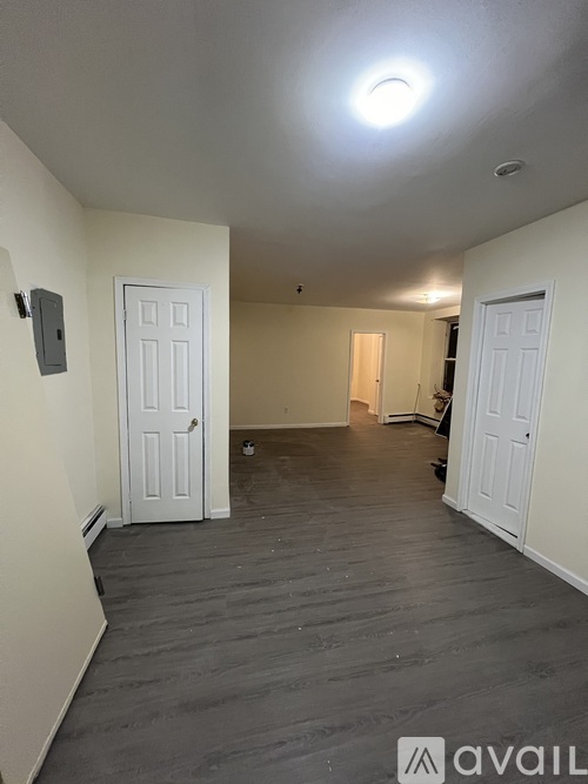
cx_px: 294
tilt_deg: -9.0
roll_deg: -2.5
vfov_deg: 106.2
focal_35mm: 13
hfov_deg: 89.9
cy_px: 392
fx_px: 295
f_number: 1.8
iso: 500
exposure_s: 1/60
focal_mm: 1.57
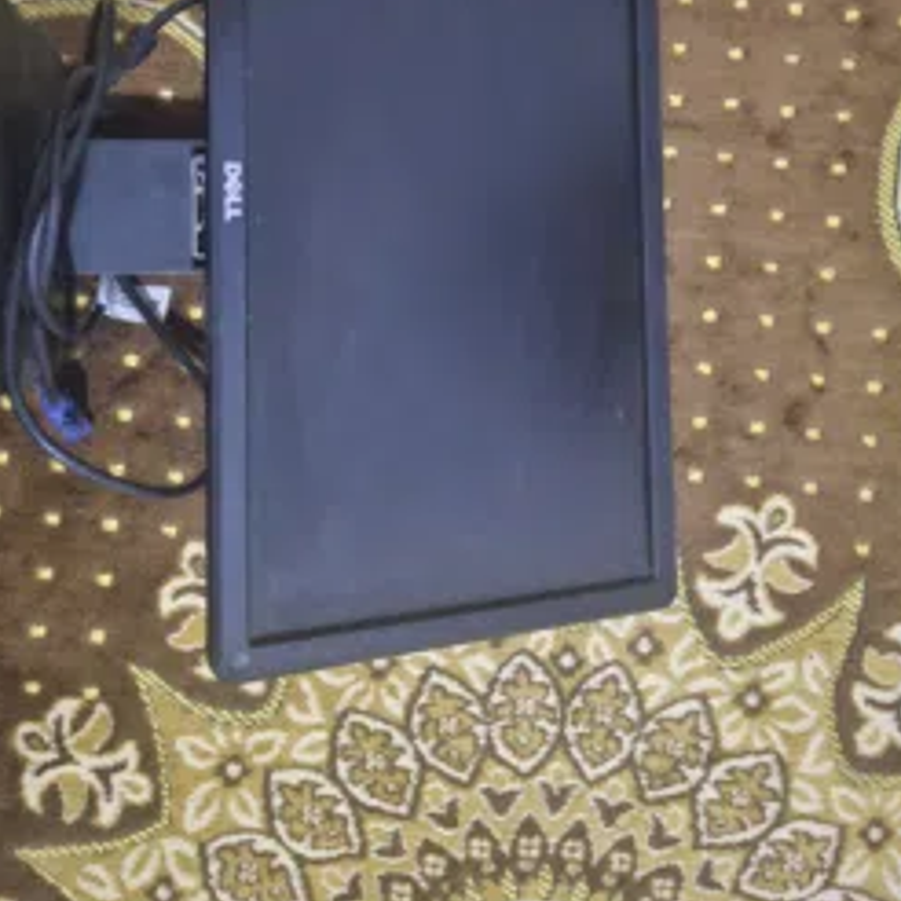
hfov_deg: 49.5
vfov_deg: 48.1
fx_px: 972
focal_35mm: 33
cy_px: 242
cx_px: 363
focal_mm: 6.3
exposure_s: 1/14.3
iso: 1600
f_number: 1.7
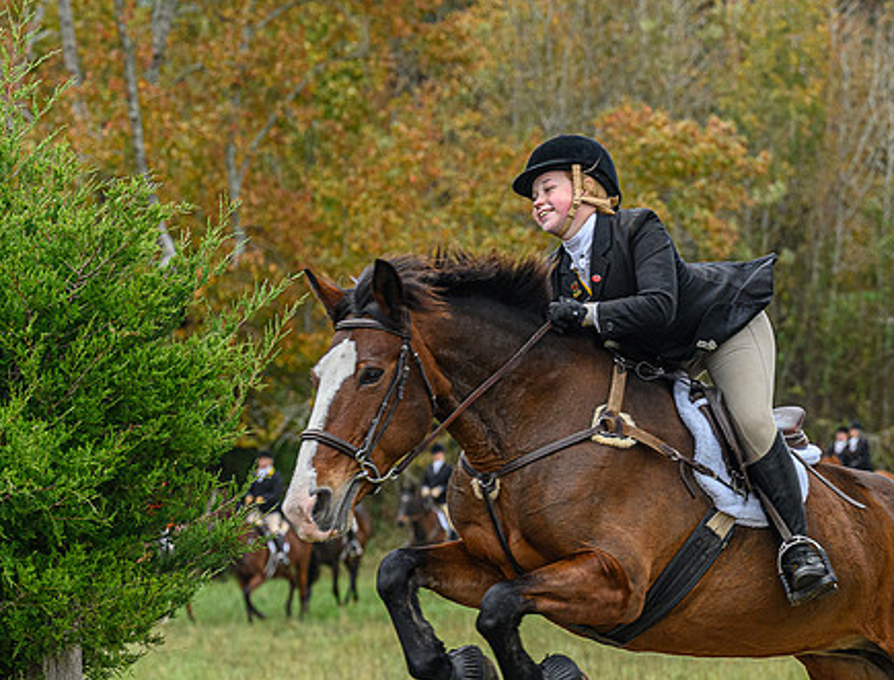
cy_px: 415
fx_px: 4699
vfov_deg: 8.3
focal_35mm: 181
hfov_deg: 10.9
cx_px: 622
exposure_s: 1/800
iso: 1000
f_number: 3.5
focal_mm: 82
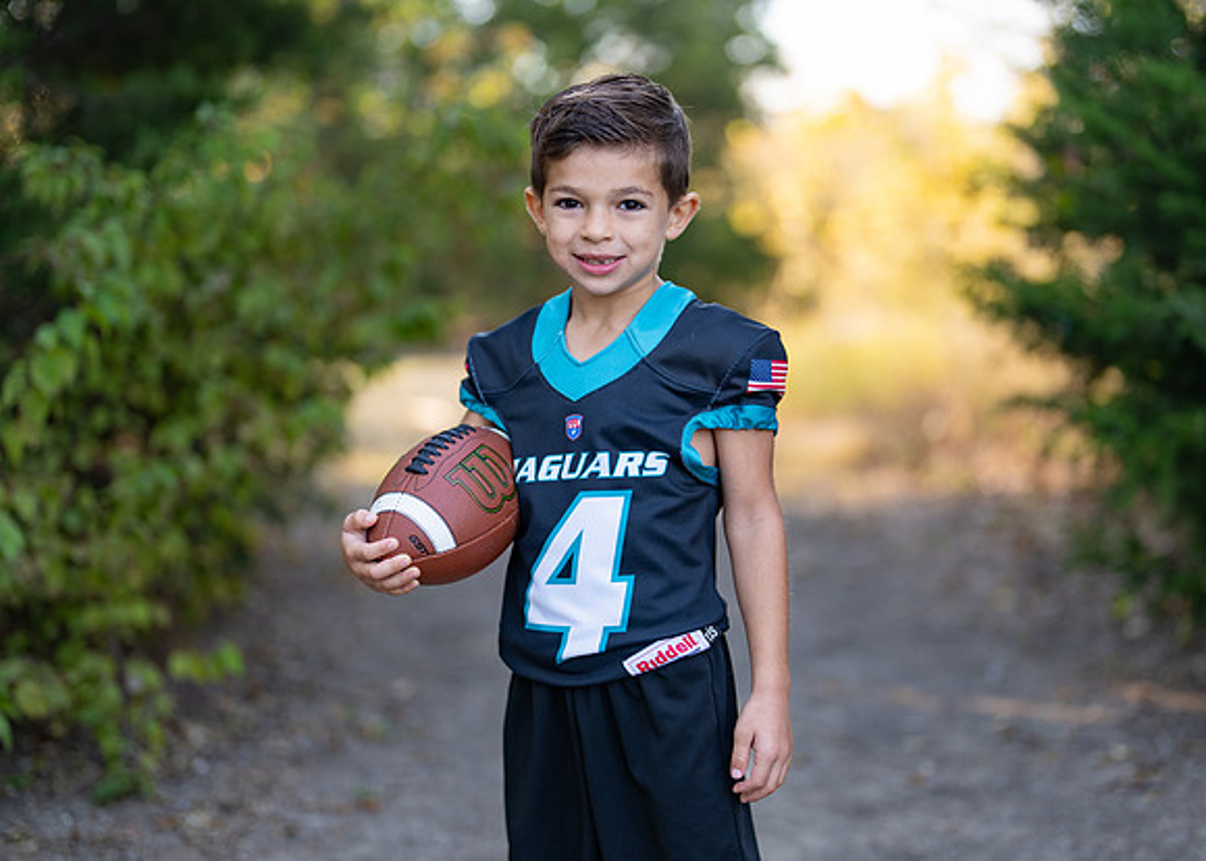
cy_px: 416
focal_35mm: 58
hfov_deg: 33.9
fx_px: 1975
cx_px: 666
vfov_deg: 24.6
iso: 100
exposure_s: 1/400
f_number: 1.2
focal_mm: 50
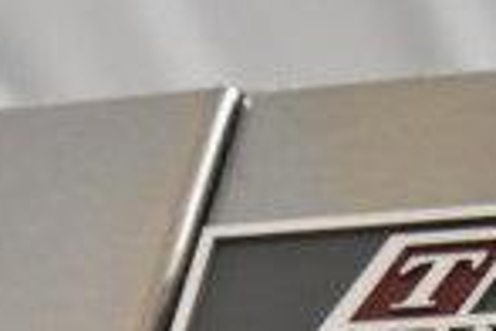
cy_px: 346
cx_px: 844
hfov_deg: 5.9
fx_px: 4727
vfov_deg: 4.0
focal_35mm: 343
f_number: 5.6
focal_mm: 55
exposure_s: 1/100
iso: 4000
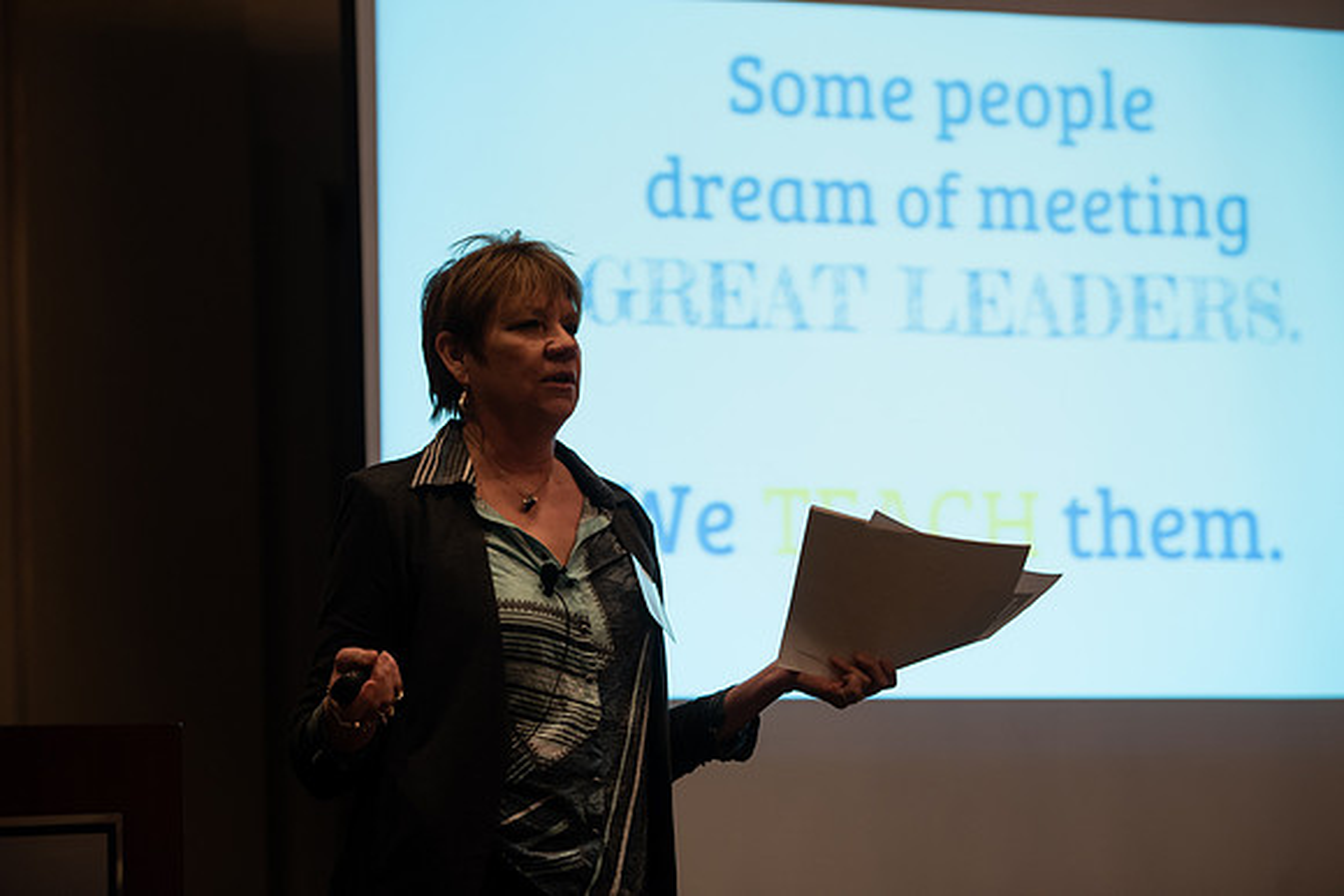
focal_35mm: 102
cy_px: 448
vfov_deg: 13.4
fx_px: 3809
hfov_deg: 20.0
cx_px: 672
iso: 800
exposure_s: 1/160
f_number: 3.5
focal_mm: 102
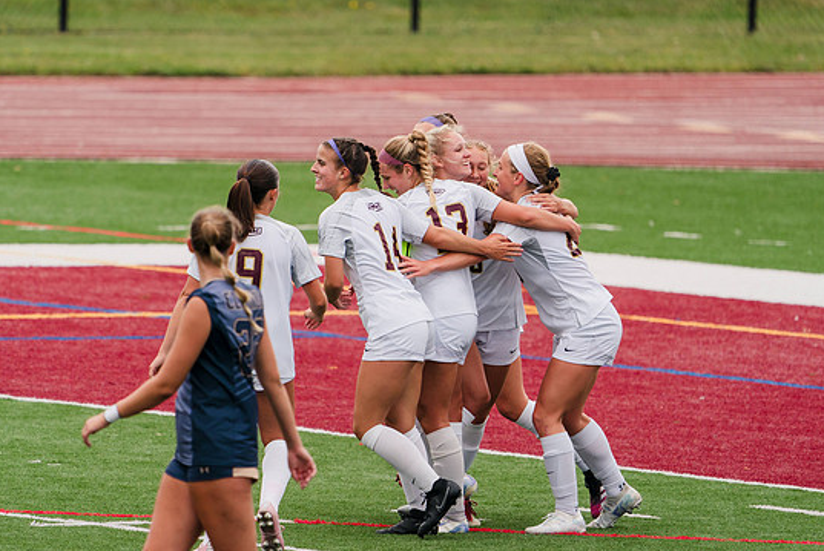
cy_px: 250
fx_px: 17111
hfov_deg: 2.8
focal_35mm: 747
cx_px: 391
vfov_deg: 1.8
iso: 640
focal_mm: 600
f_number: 6.3
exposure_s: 1/1600
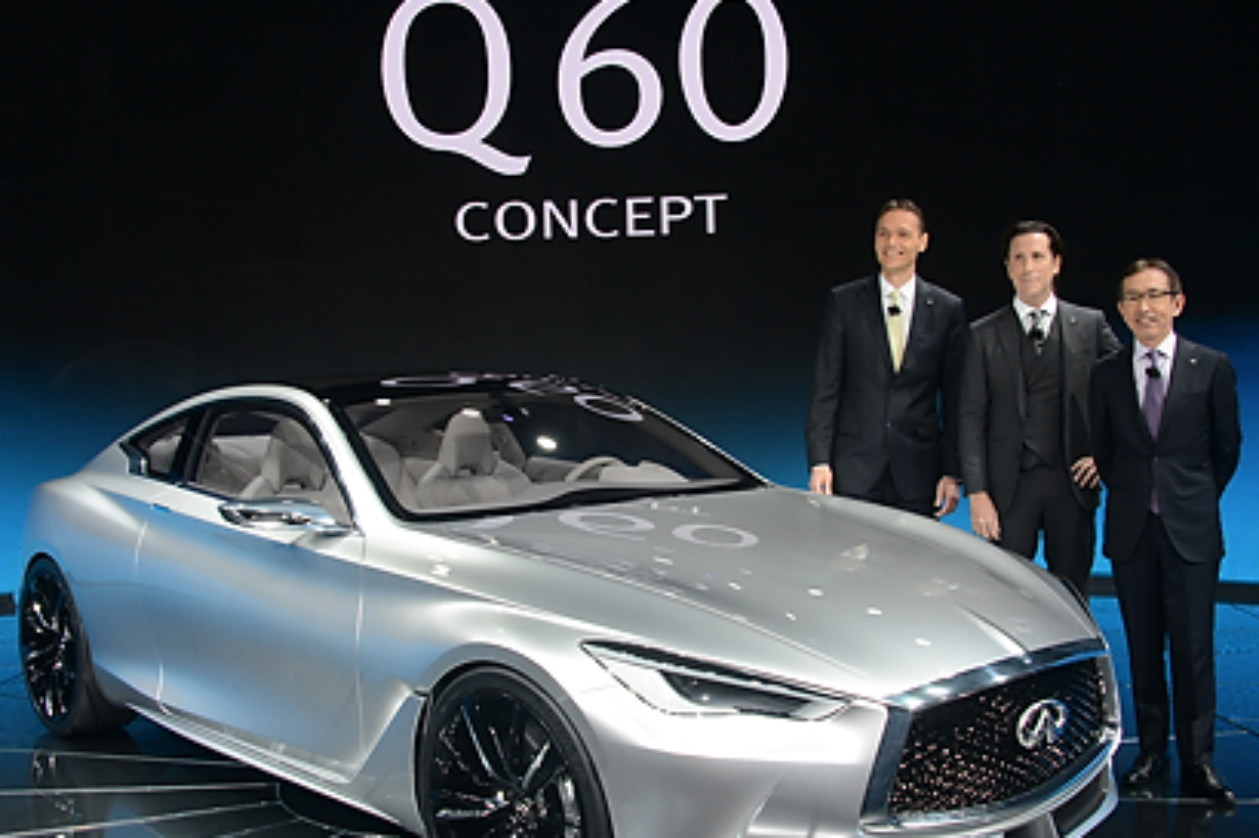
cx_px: 626
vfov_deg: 32.6
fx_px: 1433
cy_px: 442
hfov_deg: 47.4
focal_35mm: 41
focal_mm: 28
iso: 800
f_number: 7.1
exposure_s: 1/125
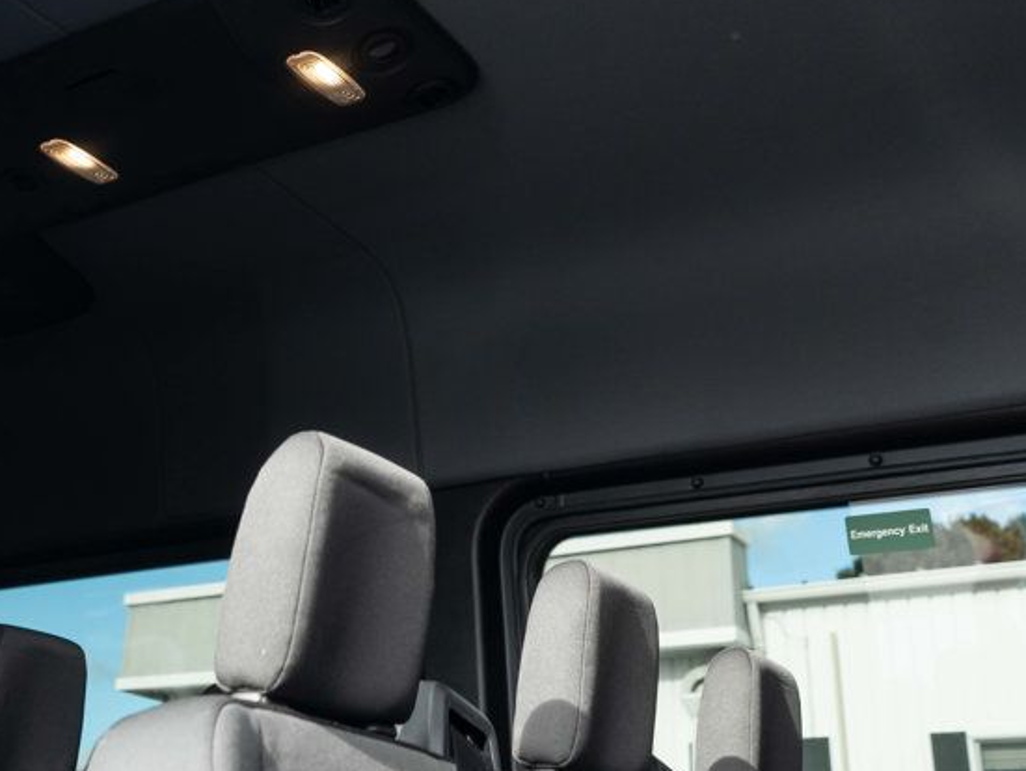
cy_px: 223
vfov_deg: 28.8
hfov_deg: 37.9
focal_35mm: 50
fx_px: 1483
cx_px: 376
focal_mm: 28
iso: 500
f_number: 4
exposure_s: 1/320
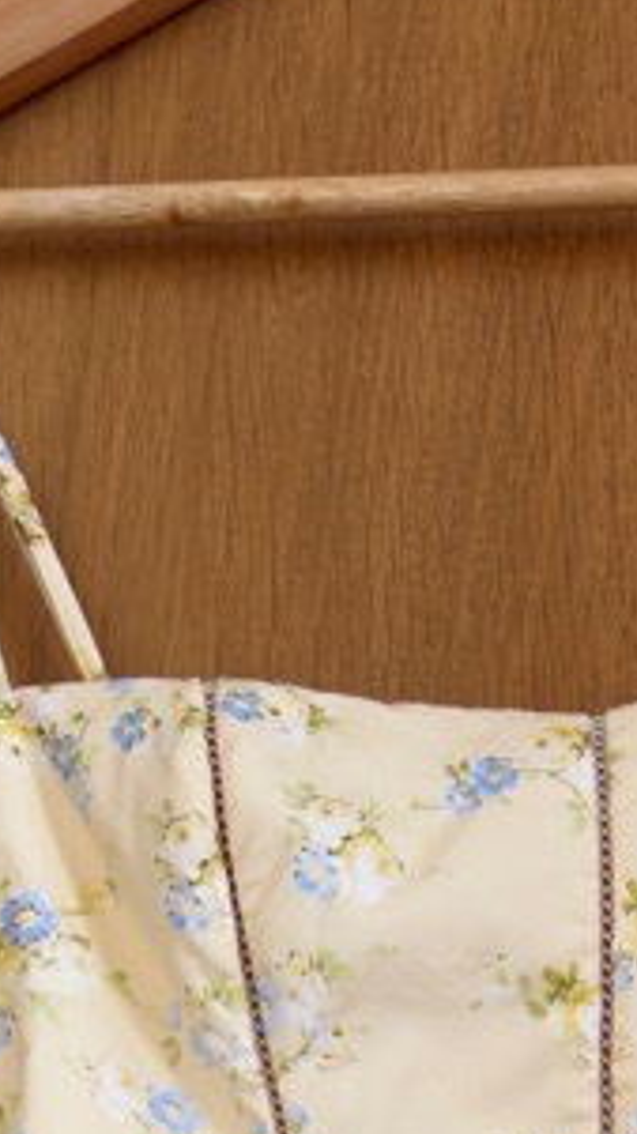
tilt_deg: -6.0
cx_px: 633
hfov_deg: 8.7
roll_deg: +0.8
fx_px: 4180
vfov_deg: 11.7
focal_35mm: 139
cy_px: 2965
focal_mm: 6.76
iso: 100
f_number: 1.78
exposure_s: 1/114
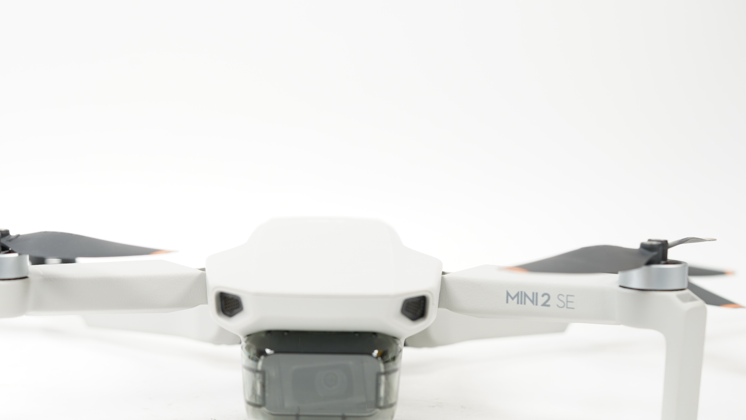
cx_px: 312
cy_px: 233
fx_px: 2295
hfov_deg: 18.5
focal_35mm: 116
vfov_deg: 10.4
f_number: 5.6
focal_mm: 90
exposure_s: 1/5
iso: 200
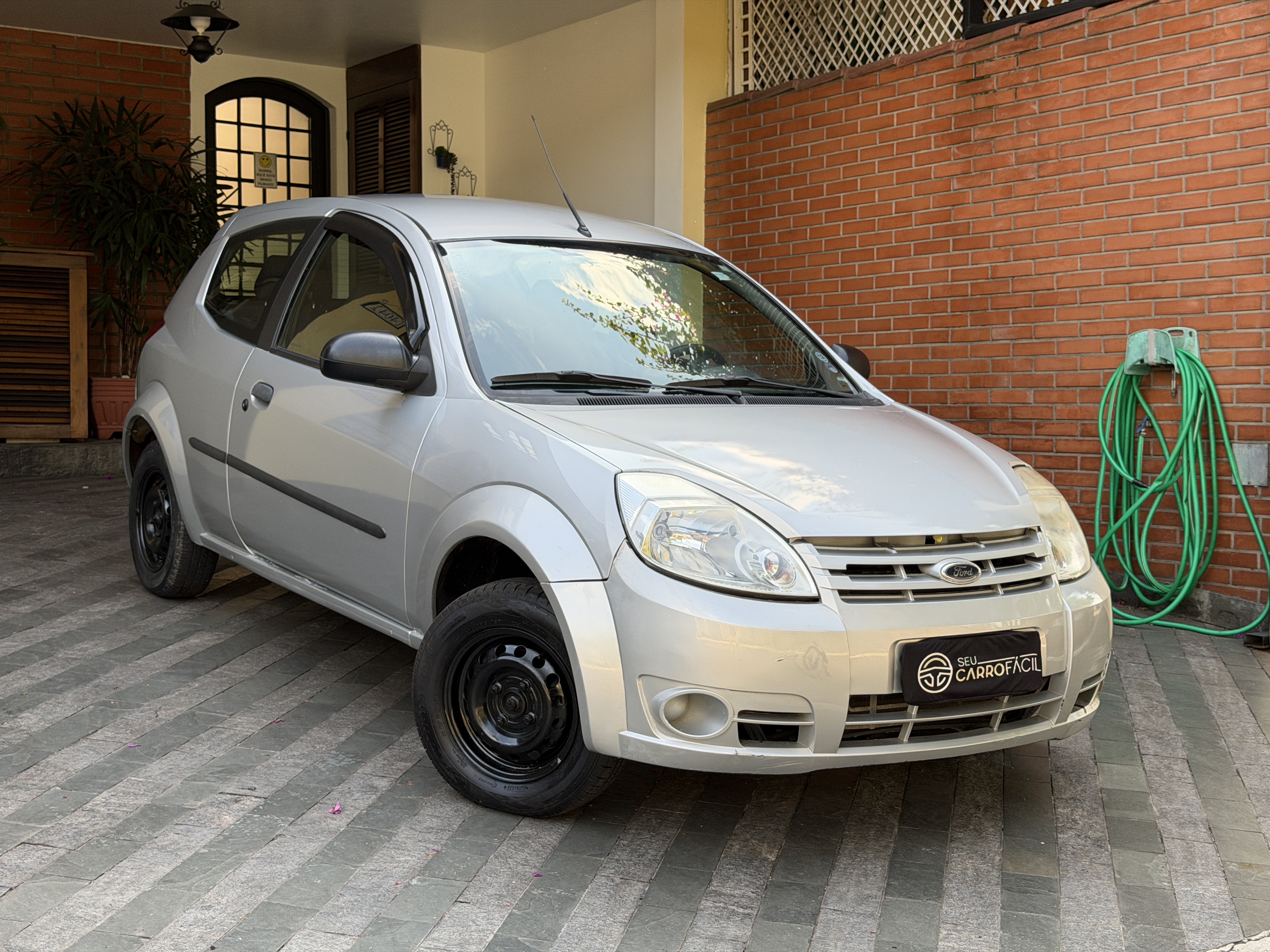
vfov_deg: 30.3
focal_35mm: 48
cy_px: 476
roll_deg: +0.2
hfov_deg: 39.7
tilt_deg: -2.1
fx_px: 1761
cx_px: 635
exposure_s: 1/601
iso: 80
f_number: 1.78
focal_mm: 6.76
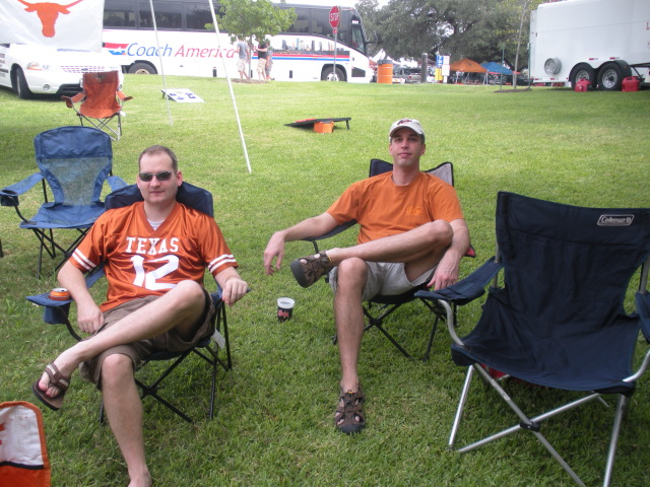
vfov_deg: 39.7
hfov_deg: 51.4
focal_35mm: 36
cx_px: 325
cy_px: 244
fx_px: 676
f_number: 3.5
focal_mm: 6.3
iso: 64
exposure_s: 1/165
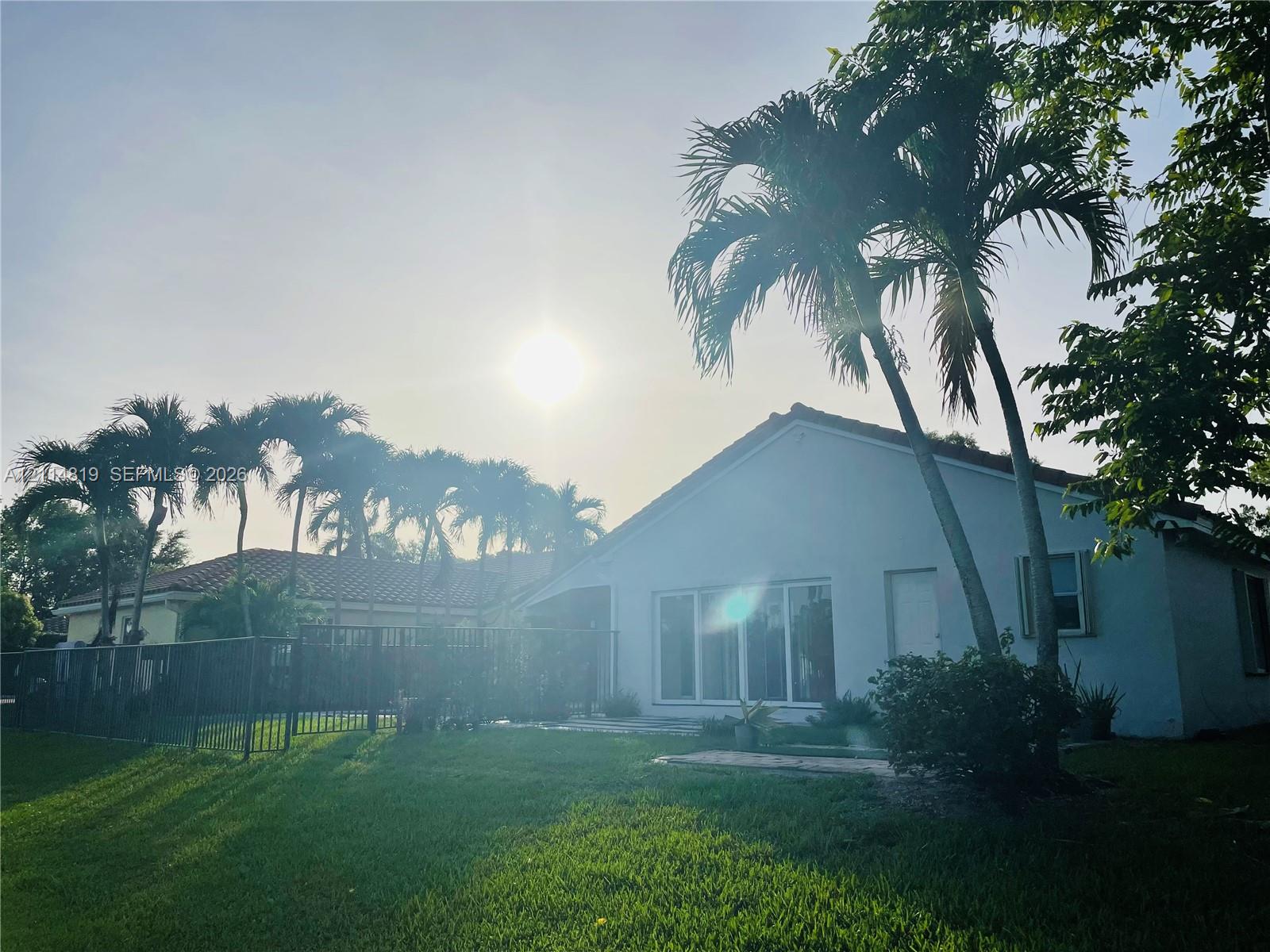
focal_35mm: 26
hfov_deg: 67.3
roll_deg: +0.4
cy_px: 476
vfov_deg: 53.1
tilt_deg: +10.9
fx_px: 954
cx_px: 635
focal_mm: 4.2
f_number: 1.6
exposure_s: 1/17241
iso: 32
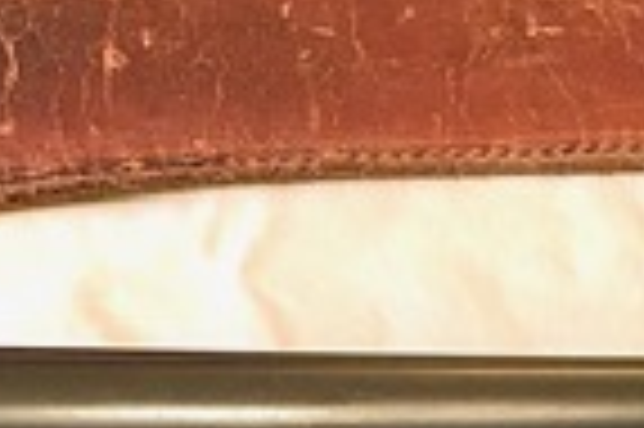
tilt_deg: -67.0
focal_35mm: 135
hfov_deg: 15.0
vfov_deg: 9.9
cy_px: 563
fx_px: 2412
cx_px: 72
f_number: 2.2
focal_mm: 4.15
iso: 200
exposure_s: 1/30
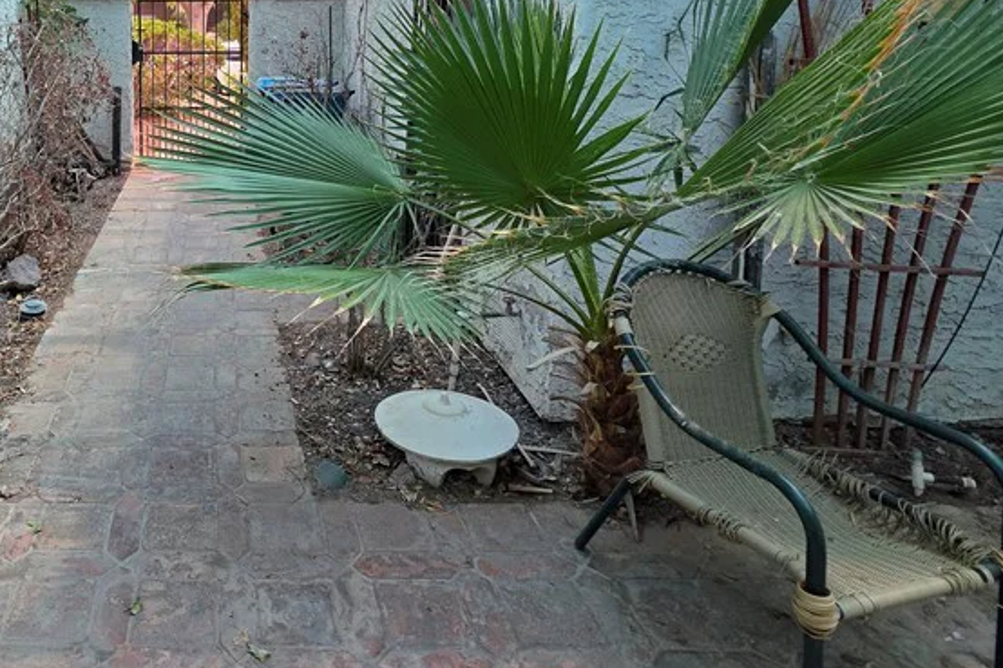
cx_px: 190
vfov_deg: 48.4
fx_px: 696
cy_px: 134
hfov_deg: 64.7
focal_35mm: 25
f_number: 1.9
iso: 125
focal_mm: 2.2
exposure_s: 1/2000
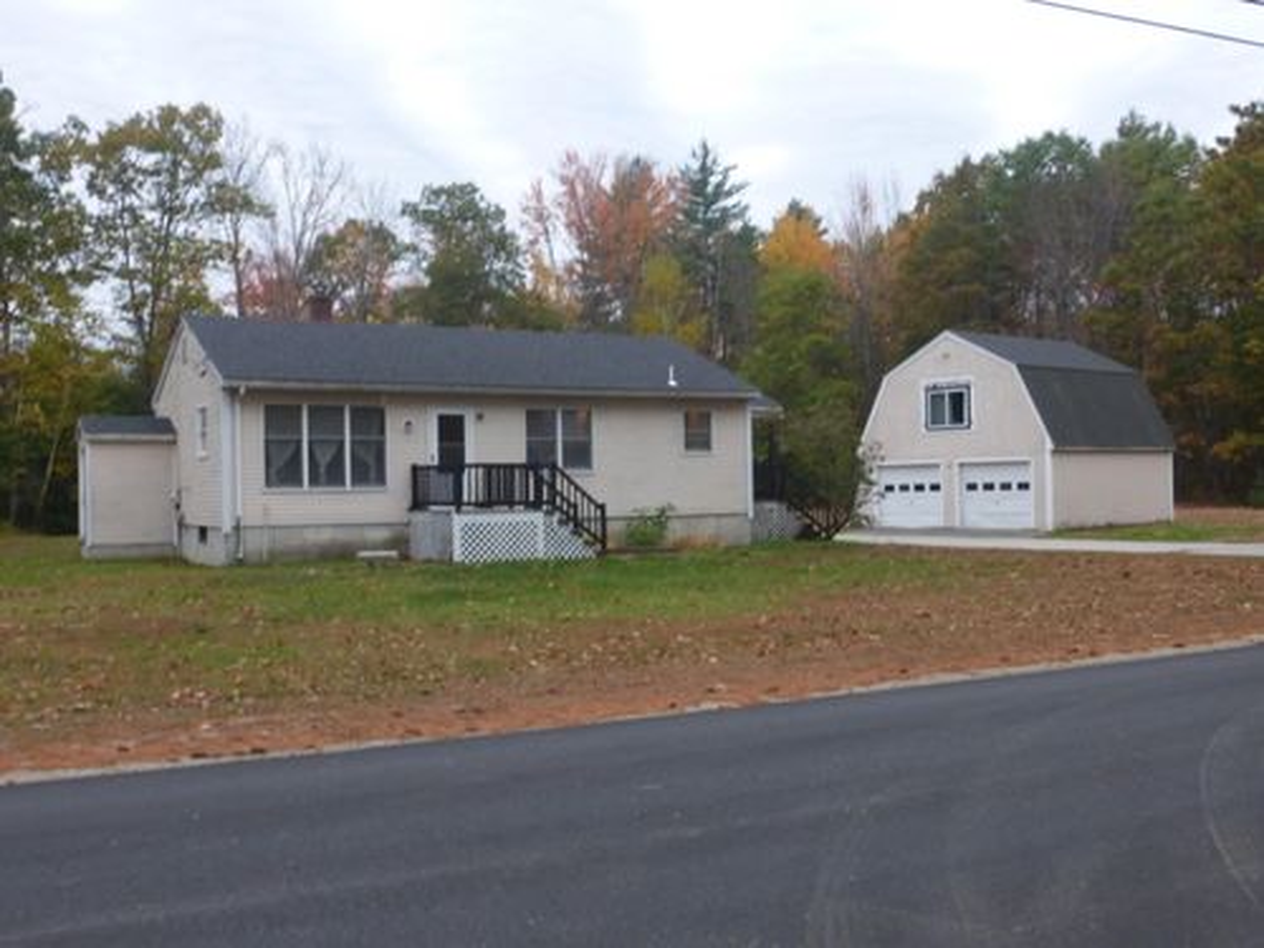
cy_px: 474
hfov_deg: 52.6
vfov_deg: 40.7
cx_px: 632
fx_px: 1278
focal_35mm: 35
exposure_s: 1/60
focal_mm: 6.1
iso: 160
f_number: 3.7
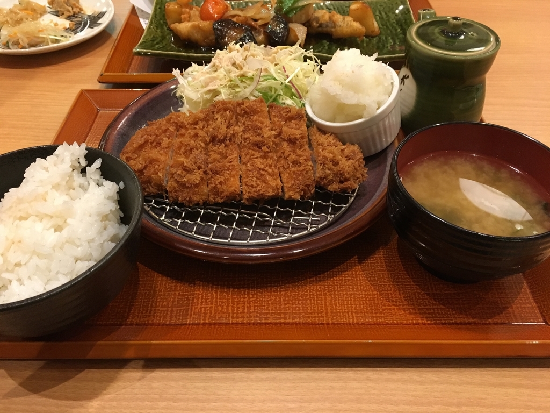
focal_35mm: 29
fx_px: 461
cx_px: 275
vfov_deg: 48.2
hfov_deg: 61.7
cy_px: 206
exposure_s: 1/30
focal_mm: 4.15
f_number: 2.2
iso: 200
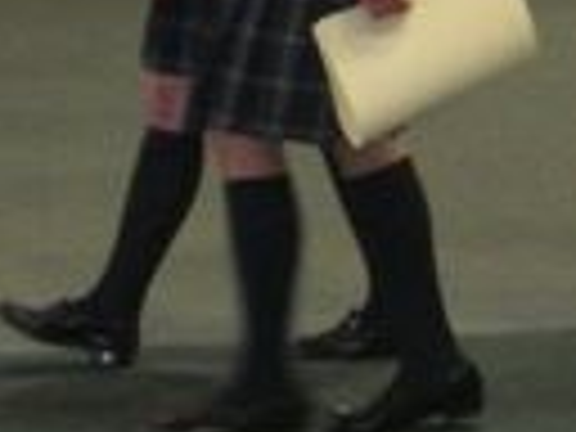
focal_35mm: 276
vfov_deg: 5.3
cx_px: 572
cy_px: -302
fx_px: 4593
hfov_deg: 7.1
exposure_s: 1/60
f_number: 4.6
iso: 200
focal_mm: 13.9
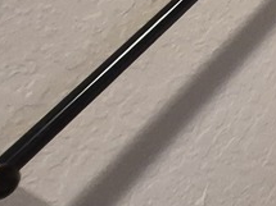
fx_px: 693
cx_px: 745
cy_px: -35
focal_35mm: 87
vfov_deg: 16.3
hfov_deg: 13.0
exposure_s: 1/60
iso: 320
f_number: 2.2
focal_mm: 1.74
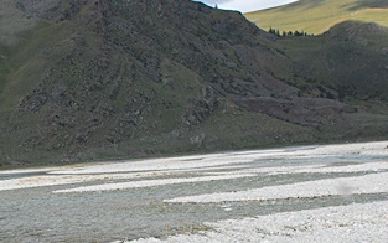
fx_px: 910
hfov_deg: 22.7
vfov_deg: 15.1
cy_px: 213
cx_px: -37
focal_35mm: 86
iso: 400
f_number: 5.6
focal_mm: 22
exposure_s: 1/1250
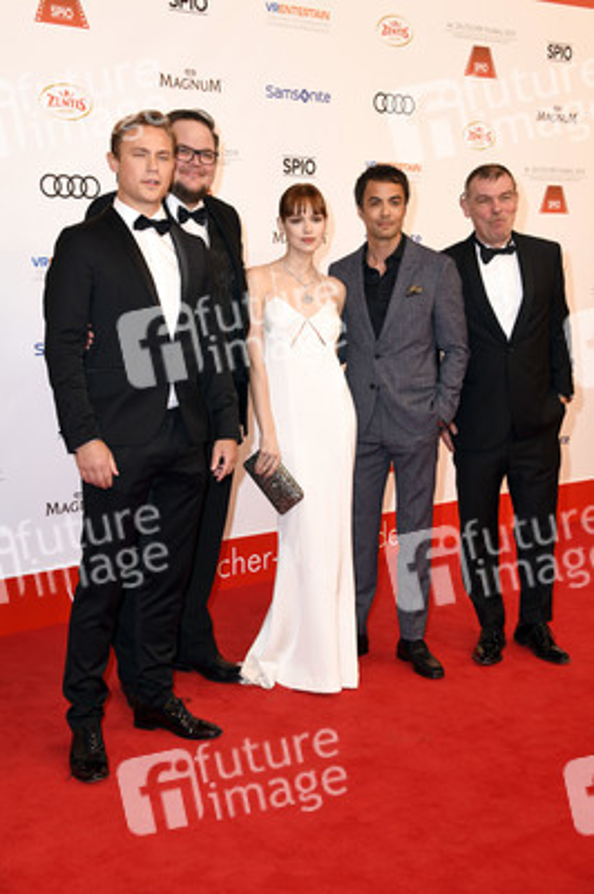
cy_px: 447
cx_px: 297
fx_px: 1190
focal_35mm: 48
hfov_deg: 28.0
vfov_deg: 41.1
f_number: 6.3
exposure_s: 1/125
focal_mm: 48
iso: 250
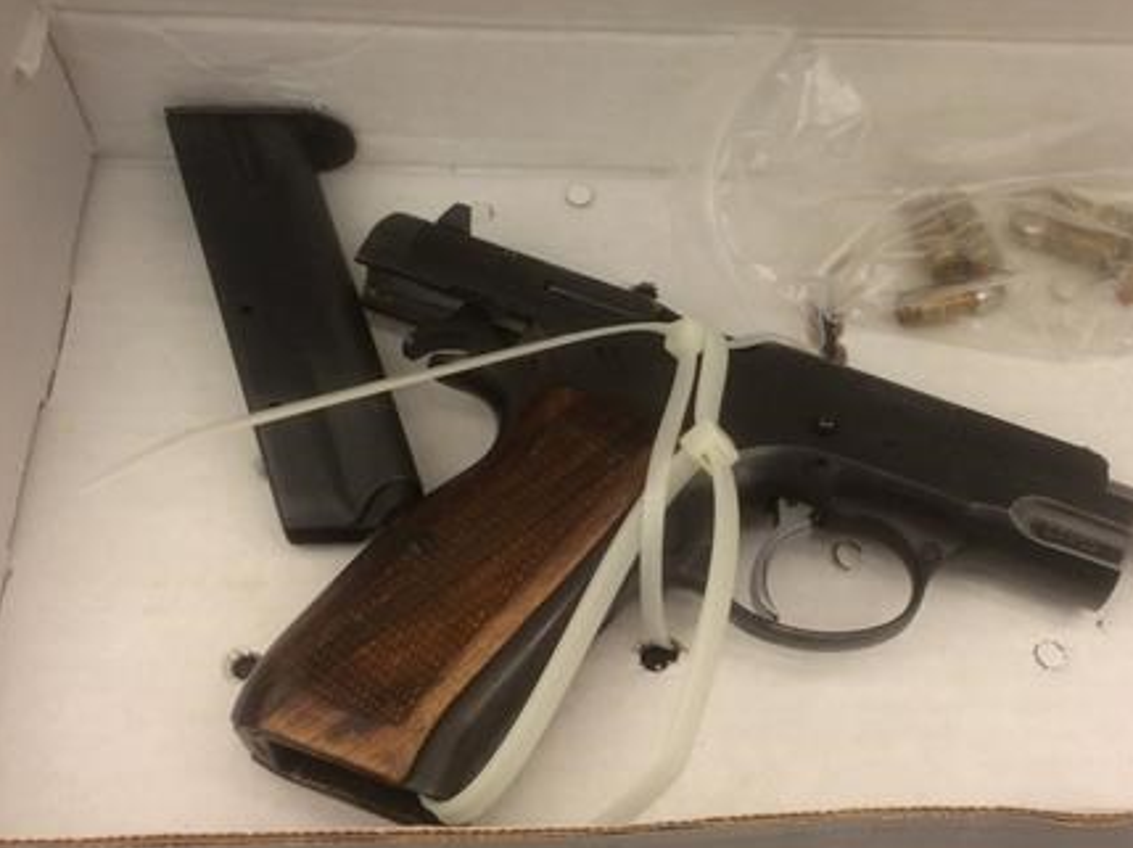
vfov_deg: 32.8
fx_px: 1439
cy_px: 402
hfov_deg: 42.7
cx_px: 705
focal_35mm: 44
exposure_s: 1/30
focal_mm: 4.15
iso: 125
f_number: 2.2
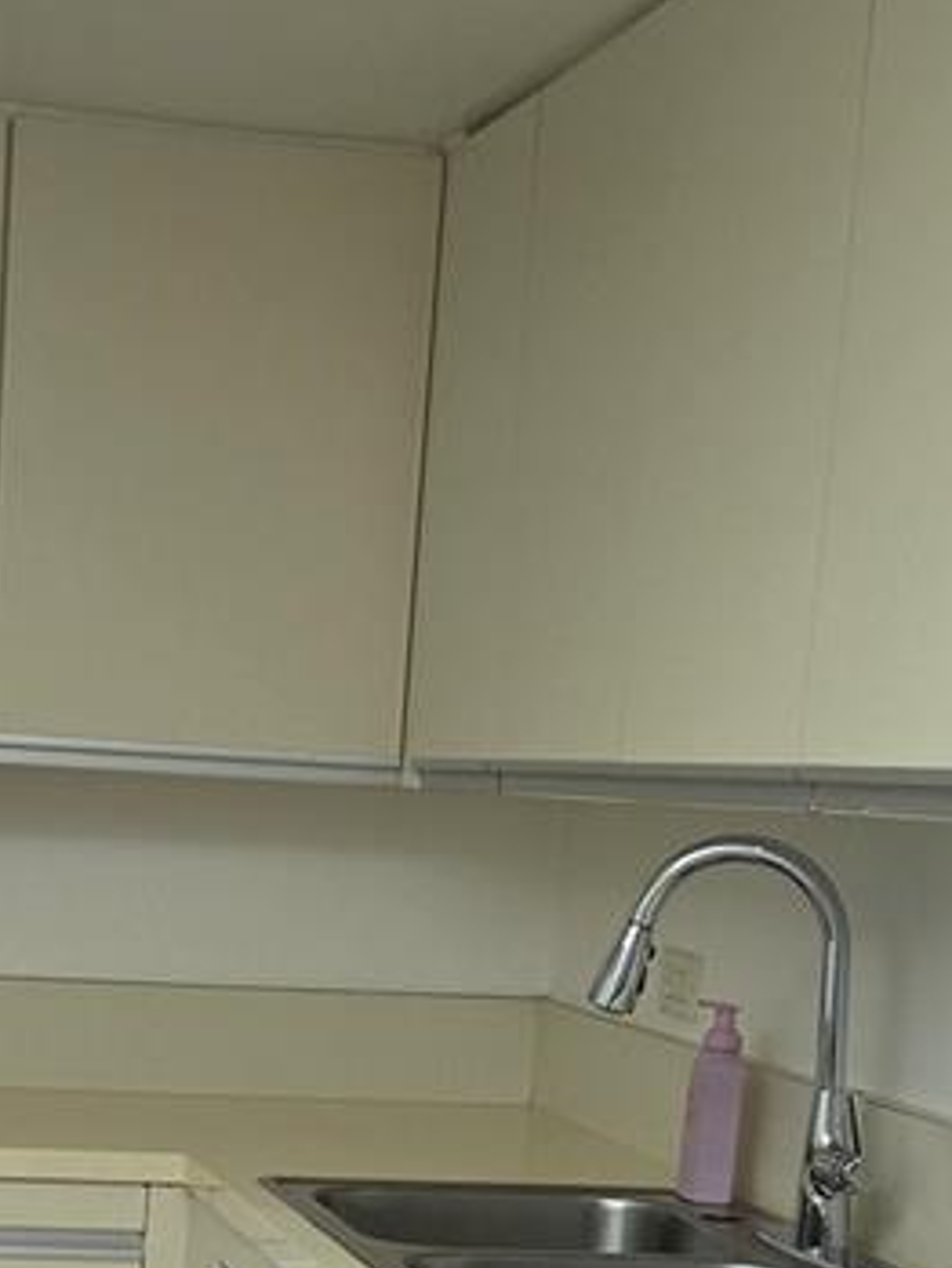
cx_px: 120
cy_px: 1290
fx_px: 2895
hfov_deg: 18.4
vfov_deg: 23.6
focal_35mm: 79
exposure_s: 1/120
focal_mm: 5.4
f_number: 1.8
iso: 320
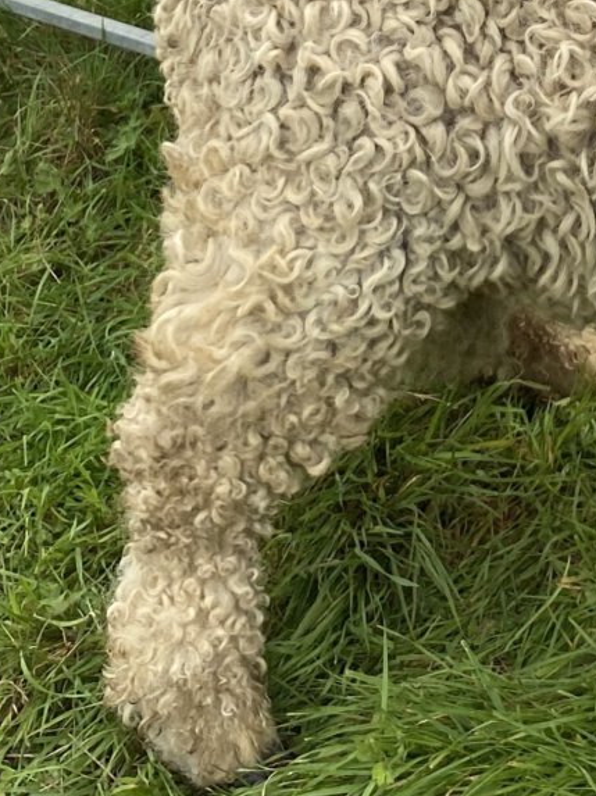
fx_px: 2137
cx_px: 981
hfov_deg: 14.4
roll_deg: +2.8
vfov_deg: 19.1
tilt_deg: -17.5
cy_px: -315
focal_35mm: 93
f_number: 1.8
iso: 32
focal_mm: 4.25
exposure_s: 1/1258
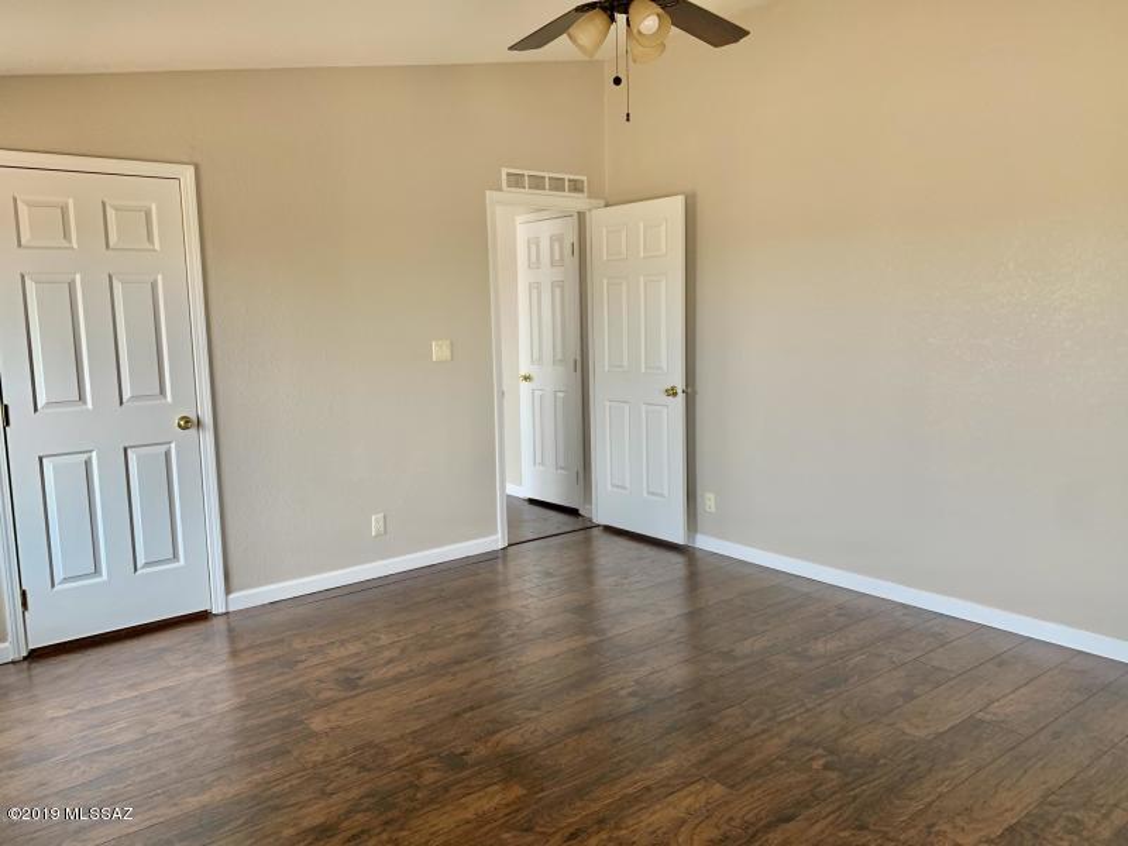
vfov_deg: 53.1
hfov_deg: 67.3
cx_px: 564
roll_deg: +1.5
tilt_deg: -4.0
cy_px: 423
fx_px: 847
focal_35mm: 26
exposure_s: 1/121
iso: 80
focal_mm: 4.25
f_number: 1.8
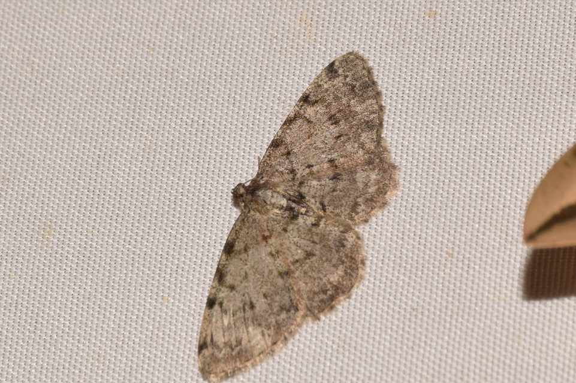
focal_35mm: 210
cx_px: 288
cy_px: 192
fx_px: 3359
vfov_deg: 6.5
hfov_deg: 9.8
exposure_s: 1/160
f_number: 14
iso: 125
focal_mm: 140
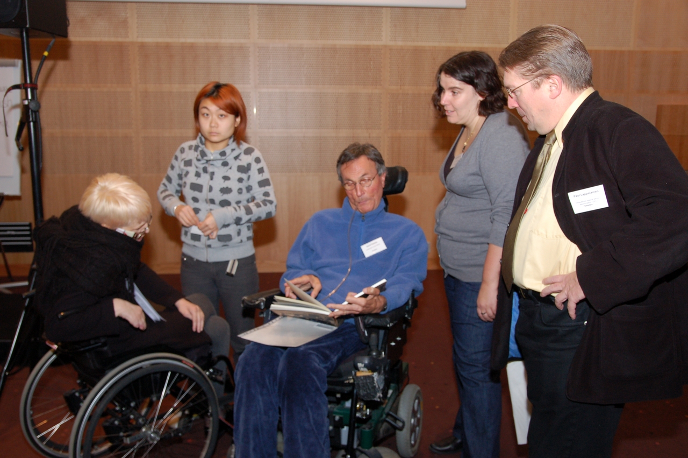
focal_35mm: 34
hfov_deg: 55.1
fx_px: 659
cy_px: 229
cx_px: 344
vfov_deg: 38.3
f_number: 4
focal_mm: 23
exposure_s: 1/60
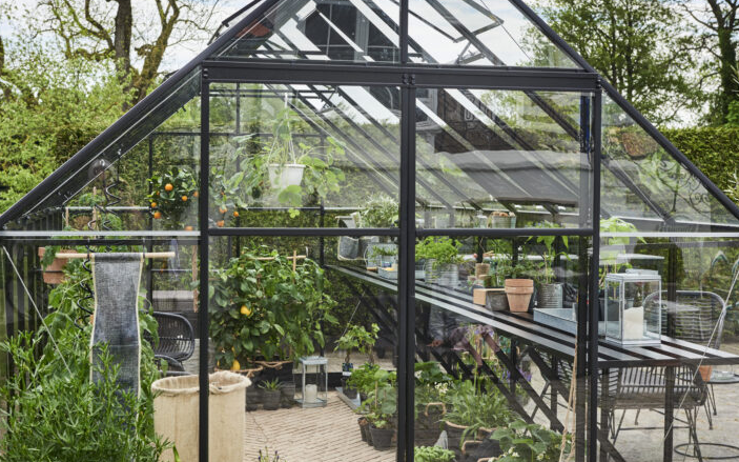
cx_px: 365
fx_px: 1168
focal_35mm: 58
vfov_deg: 22.4
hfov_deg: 35.1
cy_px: 223
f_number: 8
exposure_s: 1/200
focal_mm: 50
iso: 100
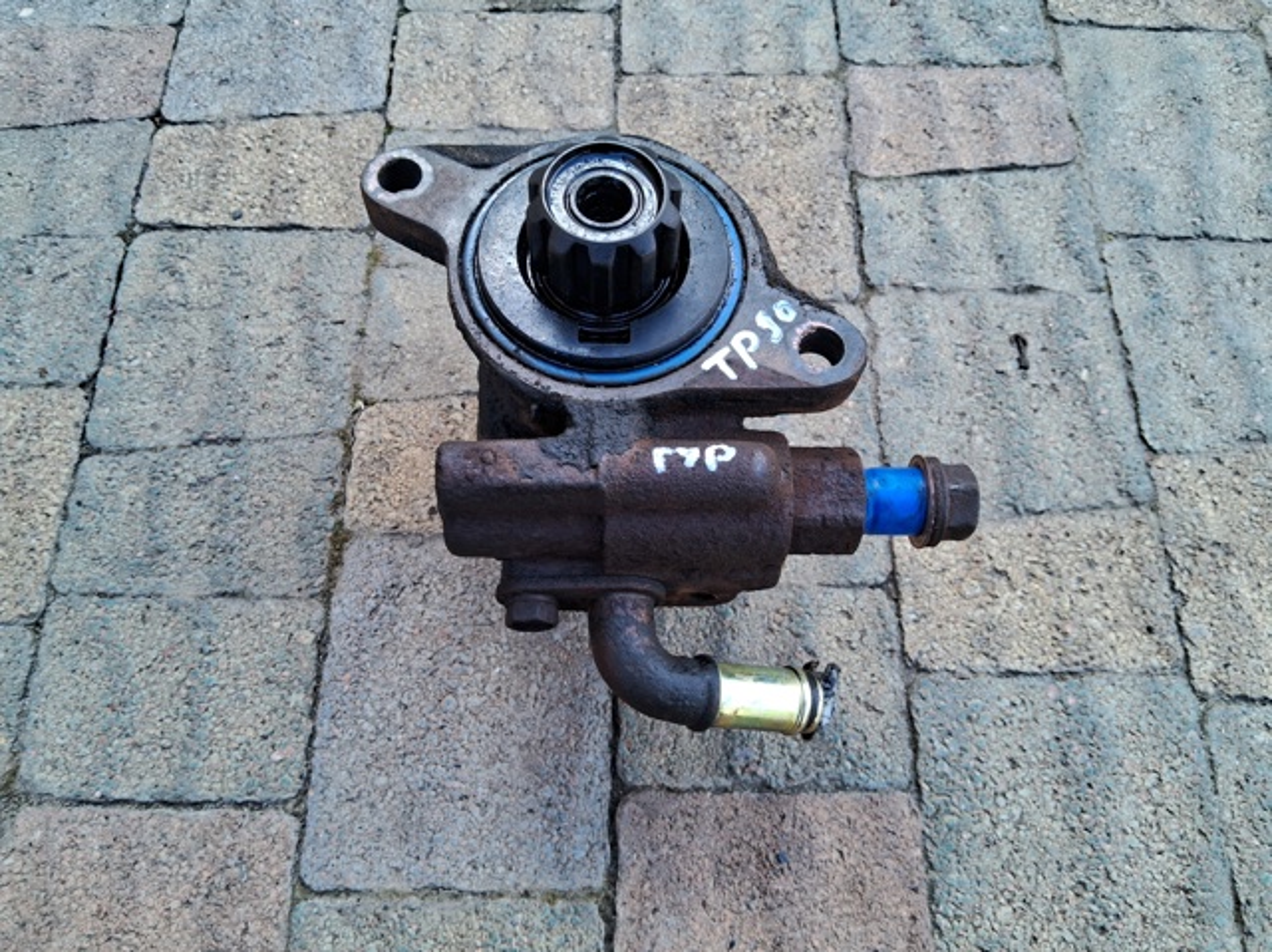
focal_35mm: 26
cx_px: 636
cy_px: 476
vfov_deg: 53.0
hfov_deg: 67.3
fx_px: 955
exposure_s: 1/60
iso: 40
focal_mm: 3.98
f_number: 1.8
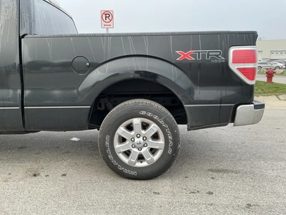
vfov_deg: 49.7
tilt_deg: -9.2
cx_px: 143
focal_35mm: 28
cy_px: 108
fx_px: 231
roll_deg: +0.6
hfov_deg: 63.4
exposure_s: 1/122
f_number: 1.8
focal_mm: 3
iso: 40
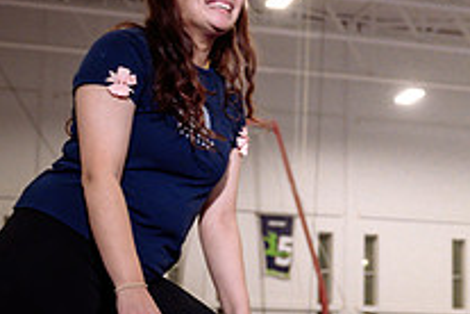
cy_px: 89
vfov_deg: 10.4
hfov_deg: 14.7
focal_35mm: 132
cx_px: 641
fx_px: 1723
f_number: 3.5
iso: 1600
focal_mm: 37
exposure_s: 1/400
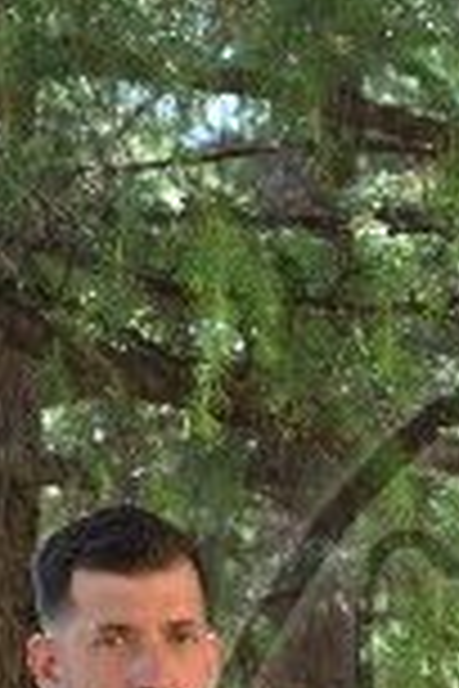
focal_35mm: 204
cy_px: 1421
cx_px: 632
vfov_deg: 9.4
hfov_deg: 6.7
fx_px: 3901
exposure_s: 1/160
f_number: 5.6
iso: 640
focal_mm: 48
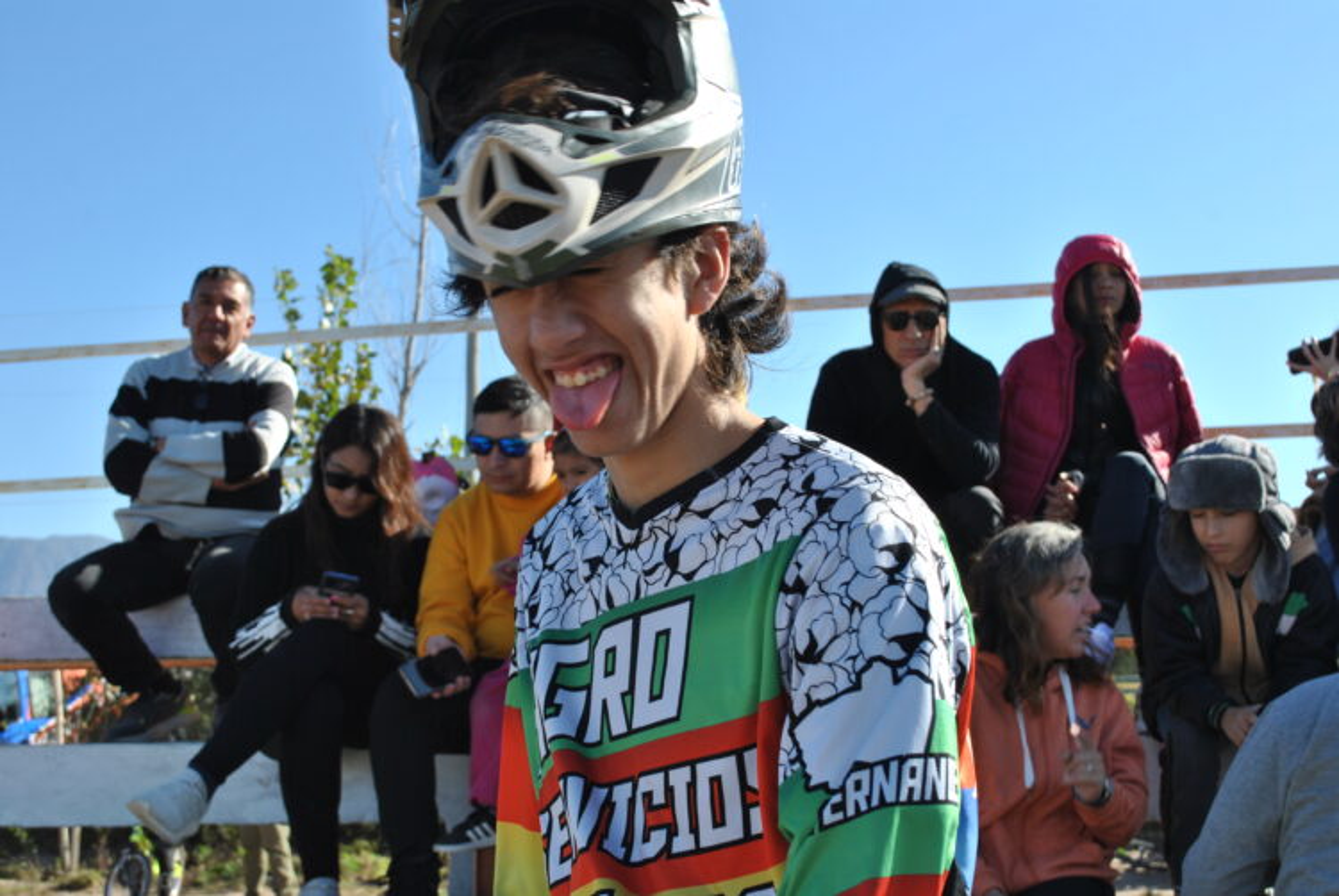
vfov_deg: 29.9
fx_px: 1676
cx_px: 670
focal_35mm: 45
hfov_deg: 43.6
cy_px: 448
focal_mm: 30
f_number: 7.1
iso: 100
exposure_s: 1/200
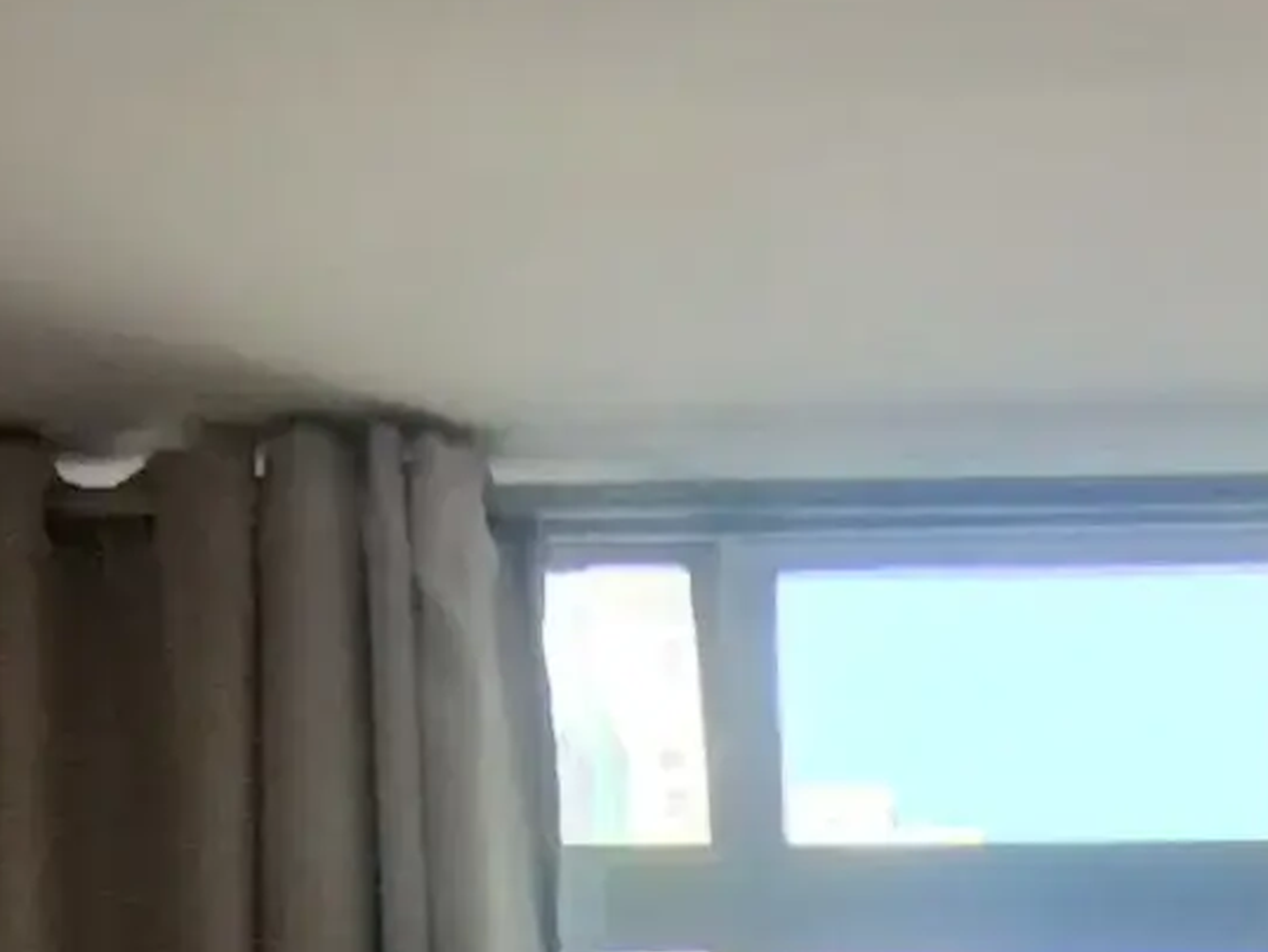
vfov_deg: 11.9
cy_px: 2378
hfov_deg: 19.8
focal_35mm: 97
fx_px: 3555
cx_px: 1148
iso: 160
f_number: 2.2
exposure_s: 1/120
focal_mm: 1.66
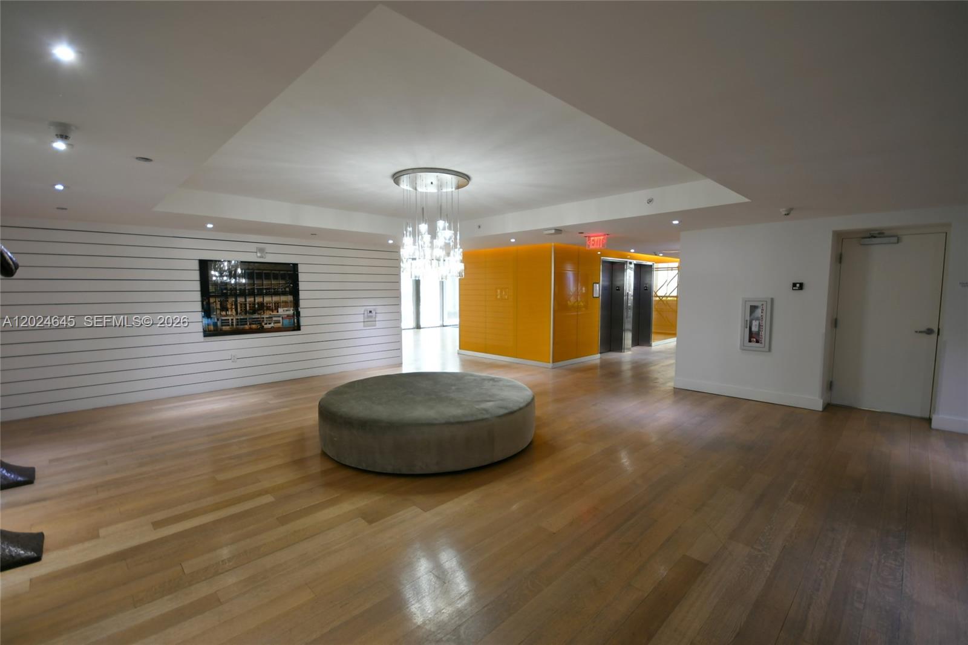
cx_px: 484
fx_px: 403
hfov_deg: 100.4
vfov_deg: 77.3
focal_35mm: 15
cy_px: 322
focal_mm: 10
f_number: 4
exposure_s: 1/15
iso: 450
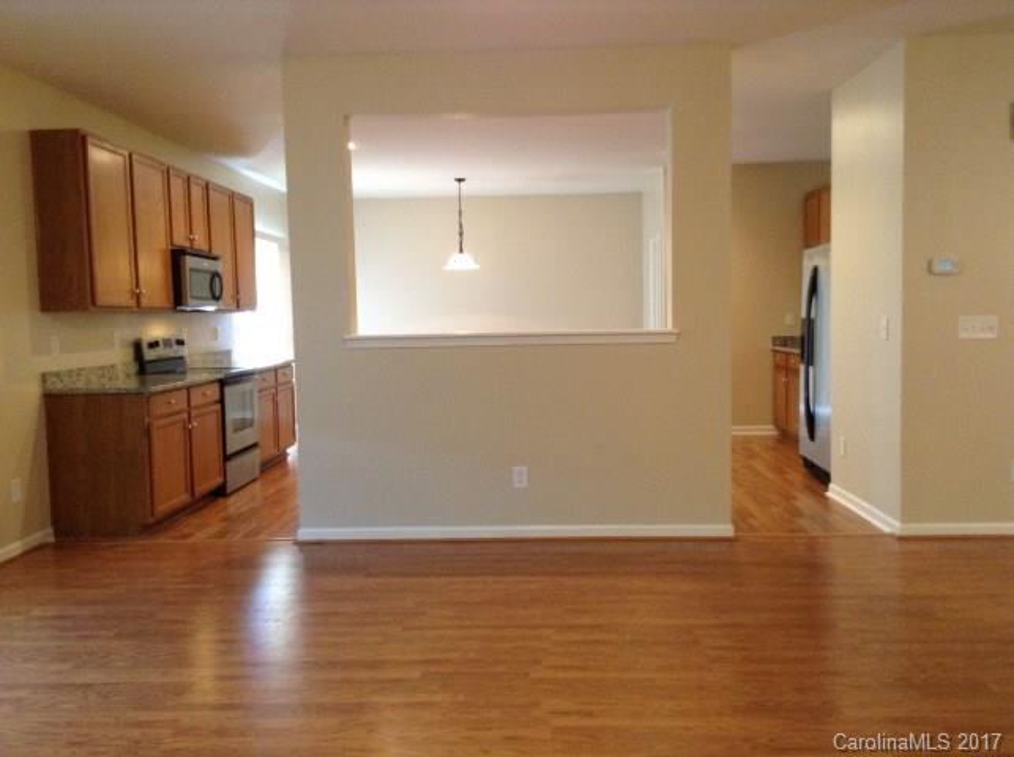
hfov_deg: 55.4
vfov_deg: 42.8
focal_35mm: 33
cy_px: 378
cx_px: 507
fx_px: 965
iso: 160
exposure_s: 1/24
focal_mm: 3.3
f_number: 2.4
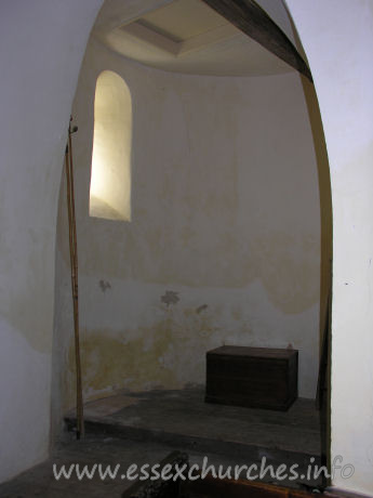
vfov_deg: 52.6
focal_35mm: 35
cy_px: 249
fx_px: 503
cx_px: 186
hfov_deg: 40.7
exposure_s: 1/60.1
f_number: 2.8
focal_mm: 8.9
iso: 50
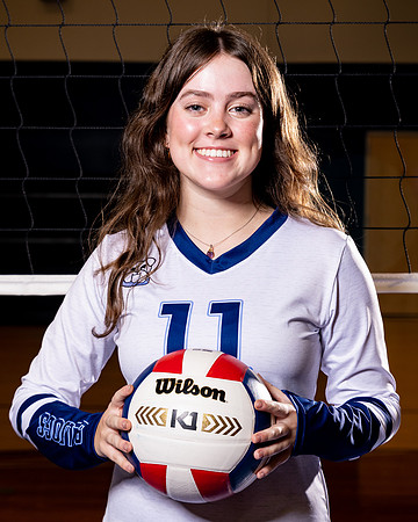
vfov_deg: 19.2
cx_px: 167
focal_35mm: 100
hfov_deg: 15.4
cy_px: 276
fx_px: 1541
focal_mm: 65
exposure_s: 1/125
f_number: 5.6
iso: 250
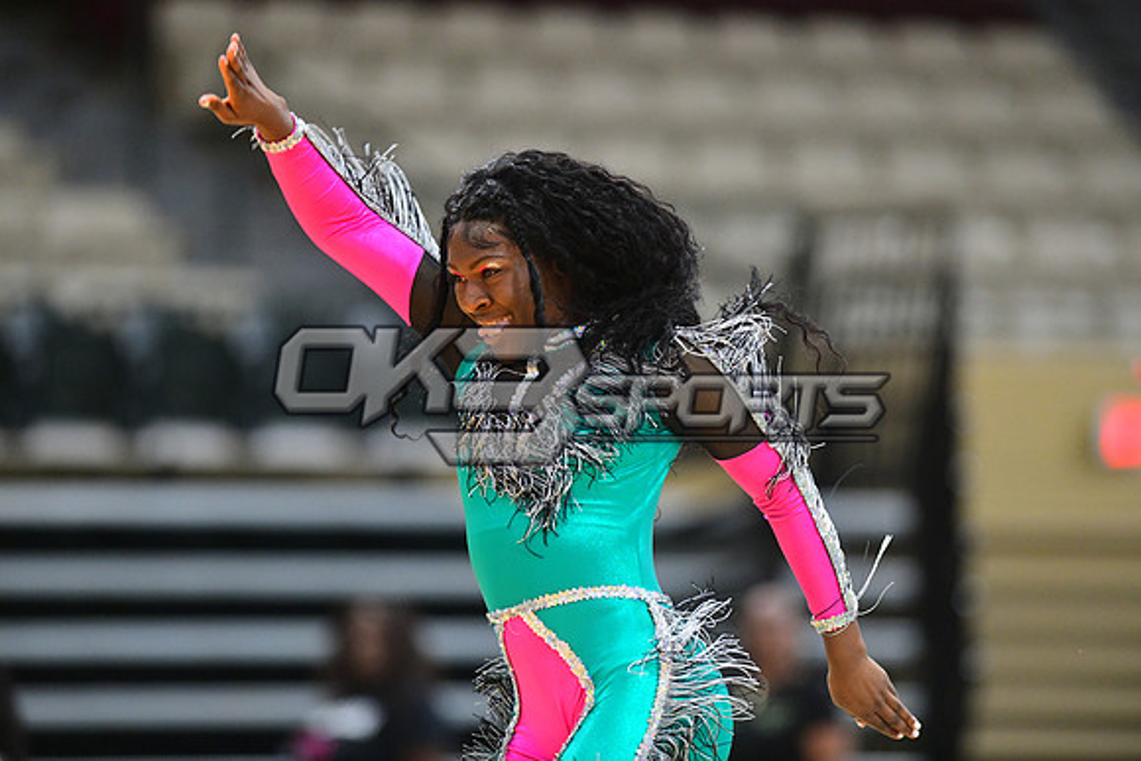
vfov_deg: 4.6
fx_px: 9510
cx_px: 570
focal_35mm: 300
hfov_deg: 6.9
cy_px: 380
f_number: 3.2
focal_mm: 300
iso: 6400
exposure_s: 1/1000
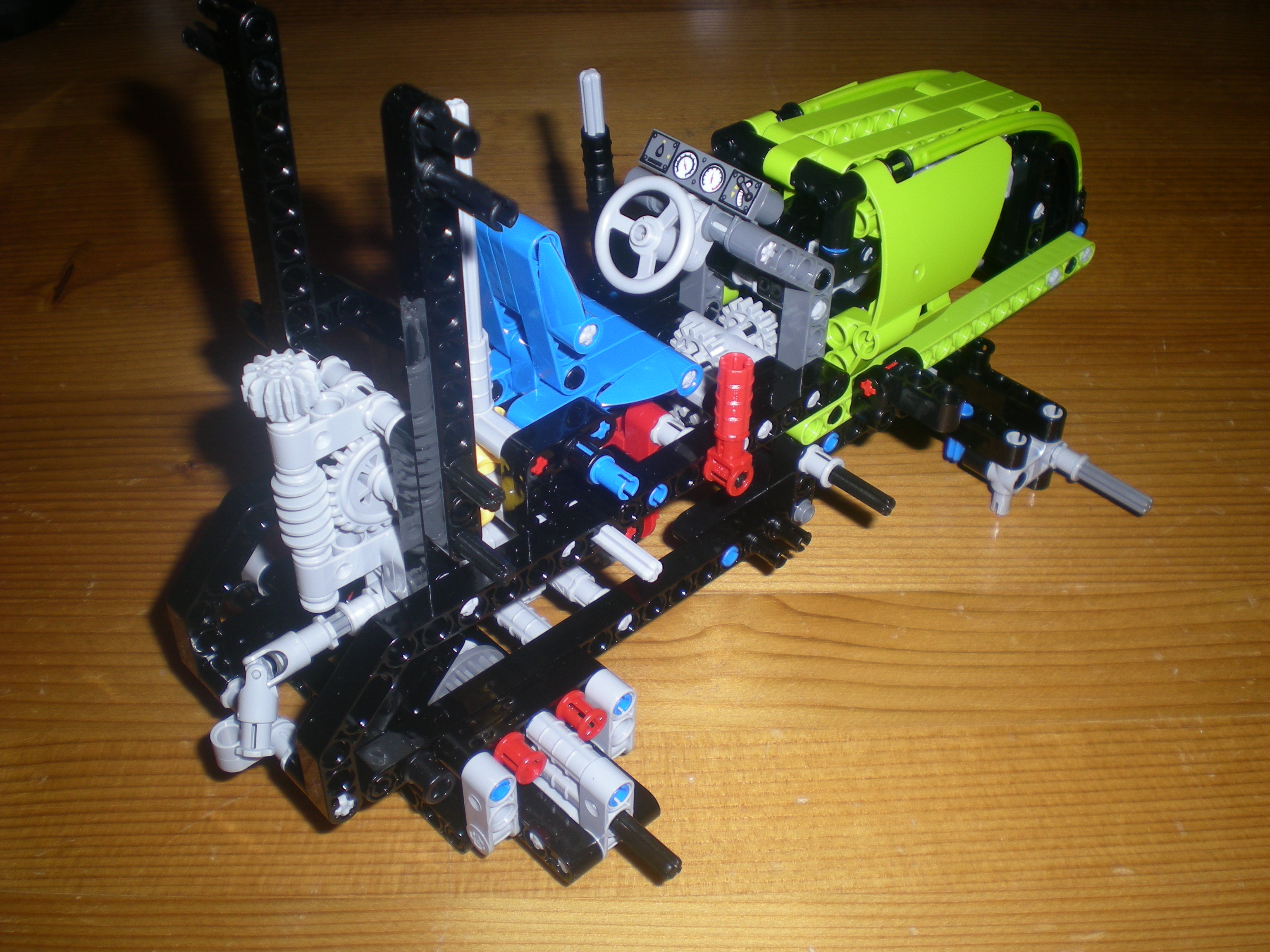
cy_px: 476
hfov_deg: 49.0
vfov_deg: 37.7
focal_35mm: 38
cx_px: 635
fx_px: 1394
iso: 50
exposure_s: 1/60
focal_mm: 6.3
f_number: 3.1
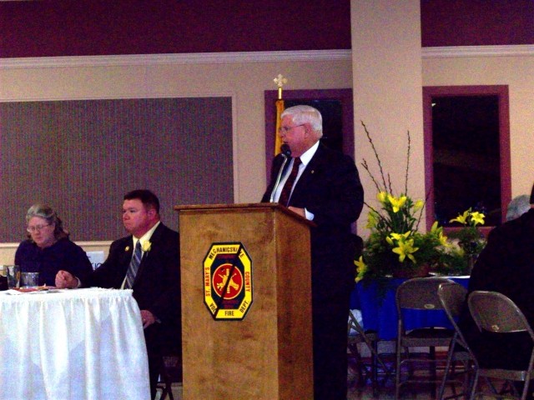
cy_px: 200
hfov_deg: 17.7
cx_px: 267
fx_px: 1712
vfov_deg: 13.3
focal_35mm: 111
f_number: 5.2
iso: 200
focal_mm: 18.6
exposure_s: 1/90.2
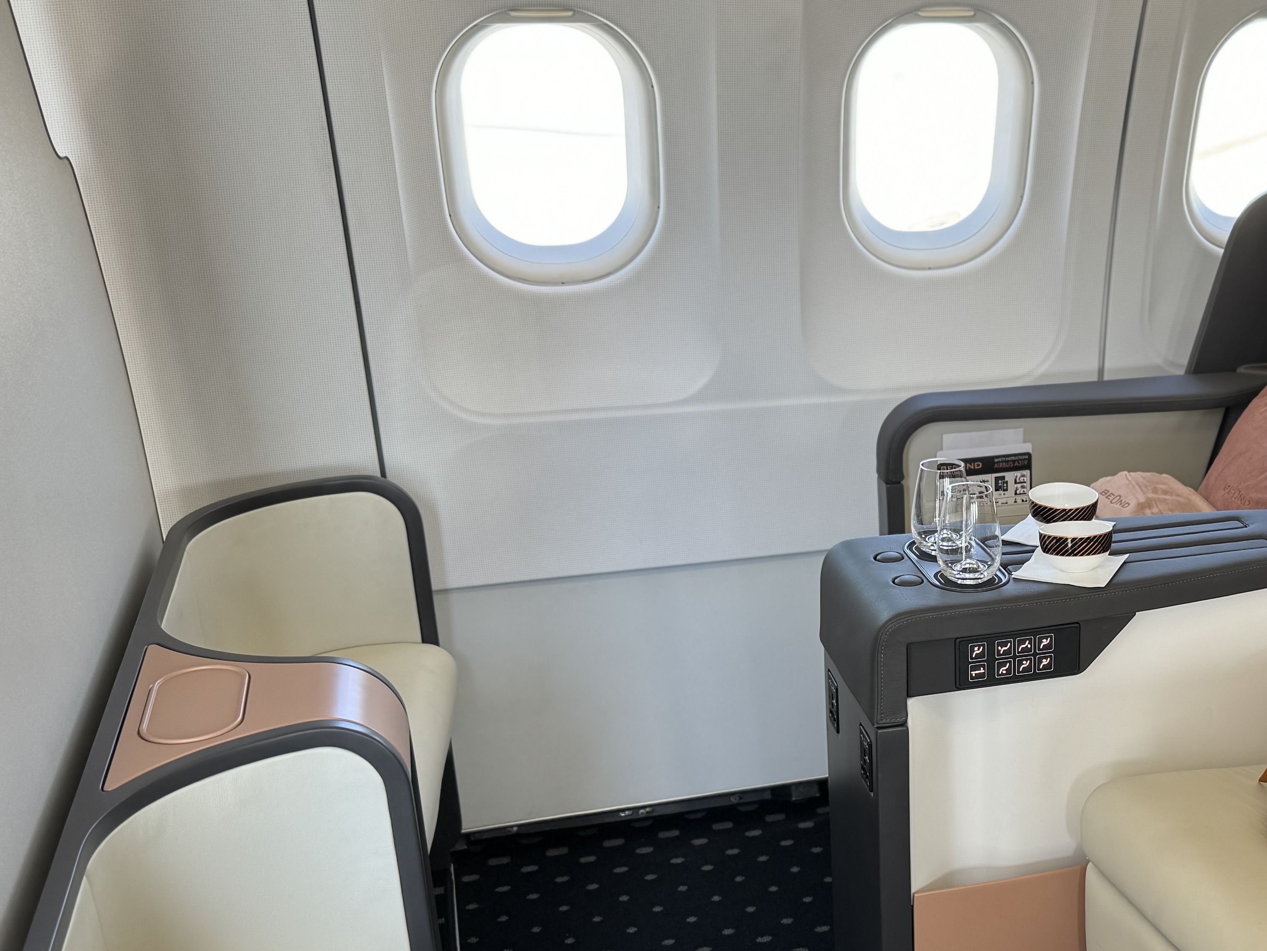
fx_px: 1684
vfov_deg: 31.1
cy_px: 672
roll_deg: -0.4
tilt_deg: -23.7
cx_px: 1038
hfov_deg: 39.4
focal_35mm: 46
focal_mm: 6.86
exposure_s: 1/133
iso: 64
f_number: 1.78
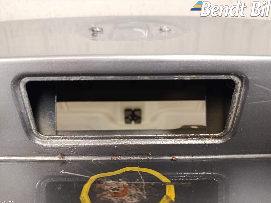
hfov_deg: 71.6
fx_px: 188
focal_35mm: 24
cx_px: 136
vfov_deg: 56.8
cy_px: 102
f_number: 1.7
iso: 4050
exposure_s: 1/20
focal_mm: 5.24
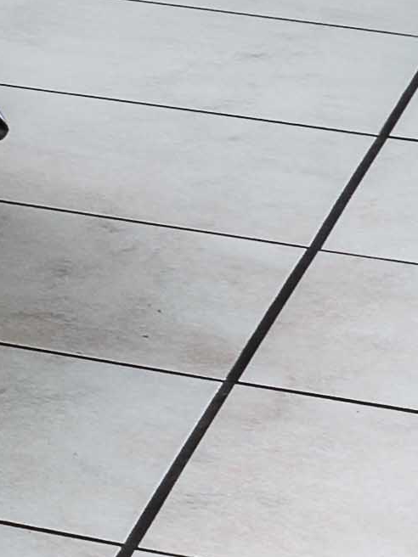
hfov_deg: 4.1
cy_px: -873
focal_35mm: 299
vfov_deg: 6.3
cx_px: -2022
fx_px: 4814
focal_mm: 34
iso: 200
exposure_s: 1
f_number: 11
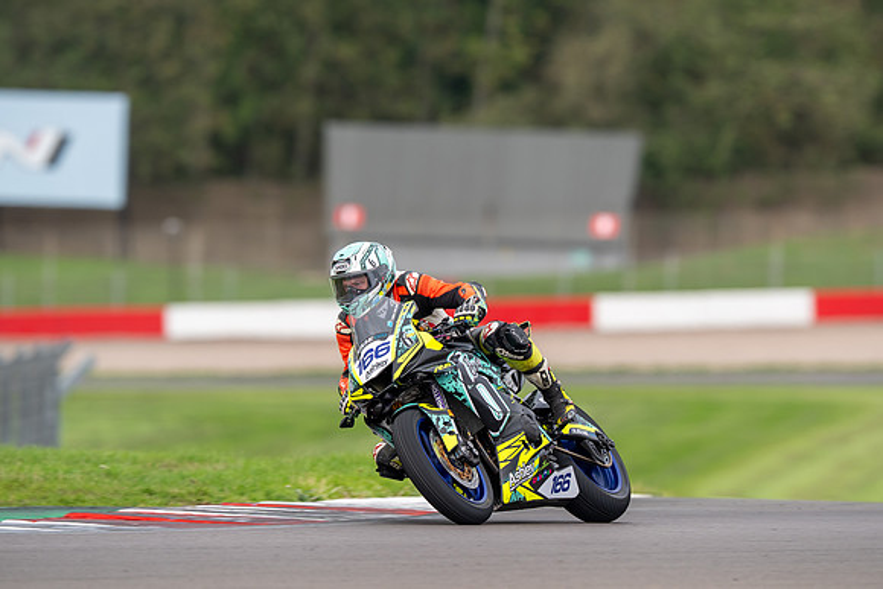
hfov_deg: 3.1
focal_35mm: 662
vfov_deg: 2.1
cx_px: 487
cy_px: 264
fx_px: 16248
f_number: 6.3
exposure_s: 1/500
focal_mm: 600
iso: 250
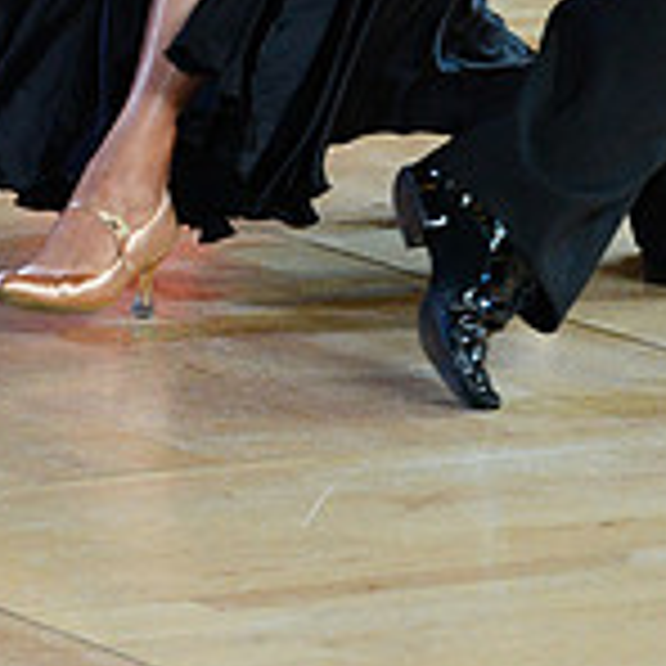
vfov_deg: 4.2
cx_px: 515
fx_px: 9055
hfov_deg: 4.2
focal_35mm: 416
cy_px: -549
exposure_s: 1/250
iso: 5000
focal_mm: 125
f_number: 5.6
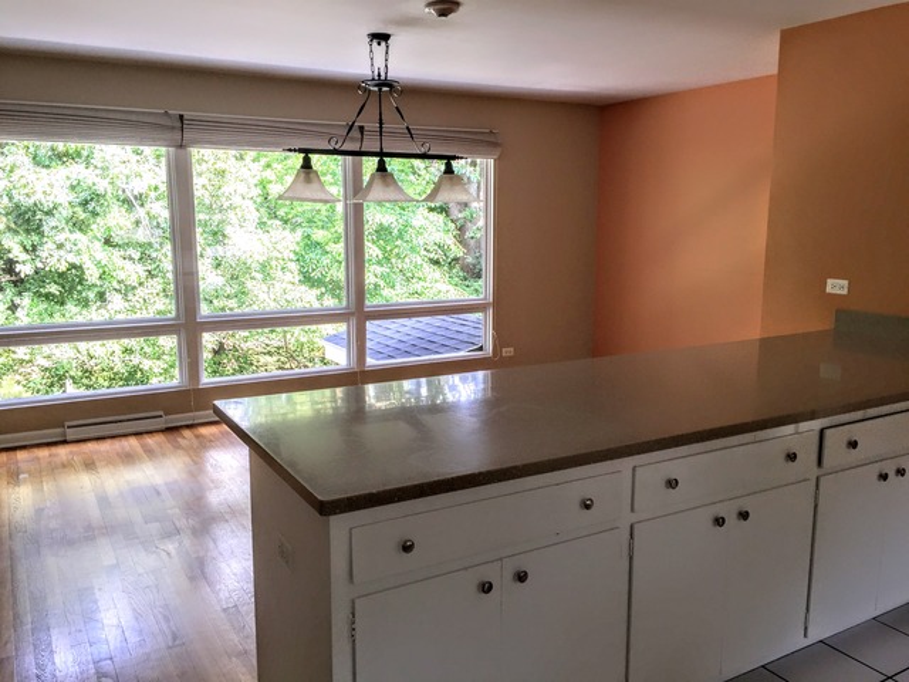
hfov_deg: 61.7
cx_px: 454
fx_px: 762
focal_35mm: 29
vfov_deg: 48.2
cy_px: 341
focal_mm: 4.15
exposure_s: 1/120
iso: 32
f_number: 2.2
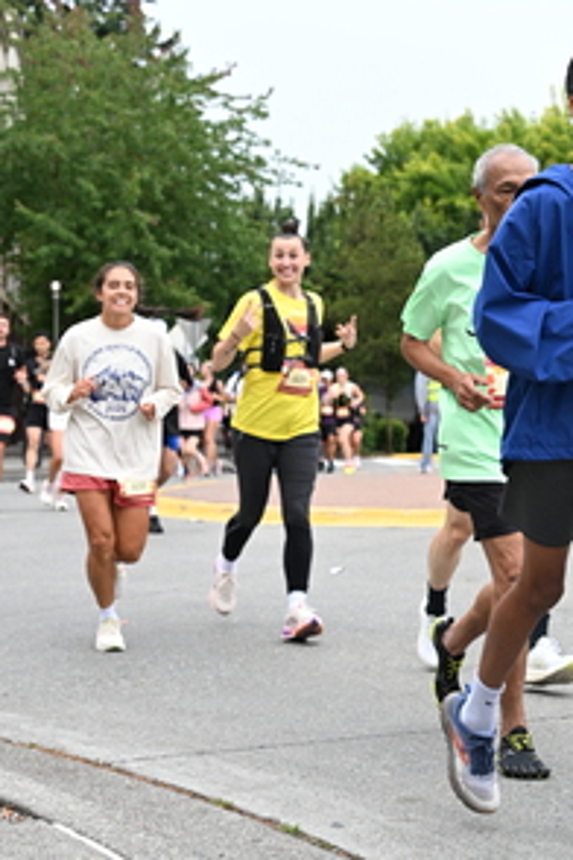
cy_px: 331
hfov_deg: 18.5
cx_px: 446
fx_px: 1743
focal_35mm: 73
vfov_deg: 27.6
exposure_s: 1/800
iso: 1600
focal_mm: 39
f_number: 4
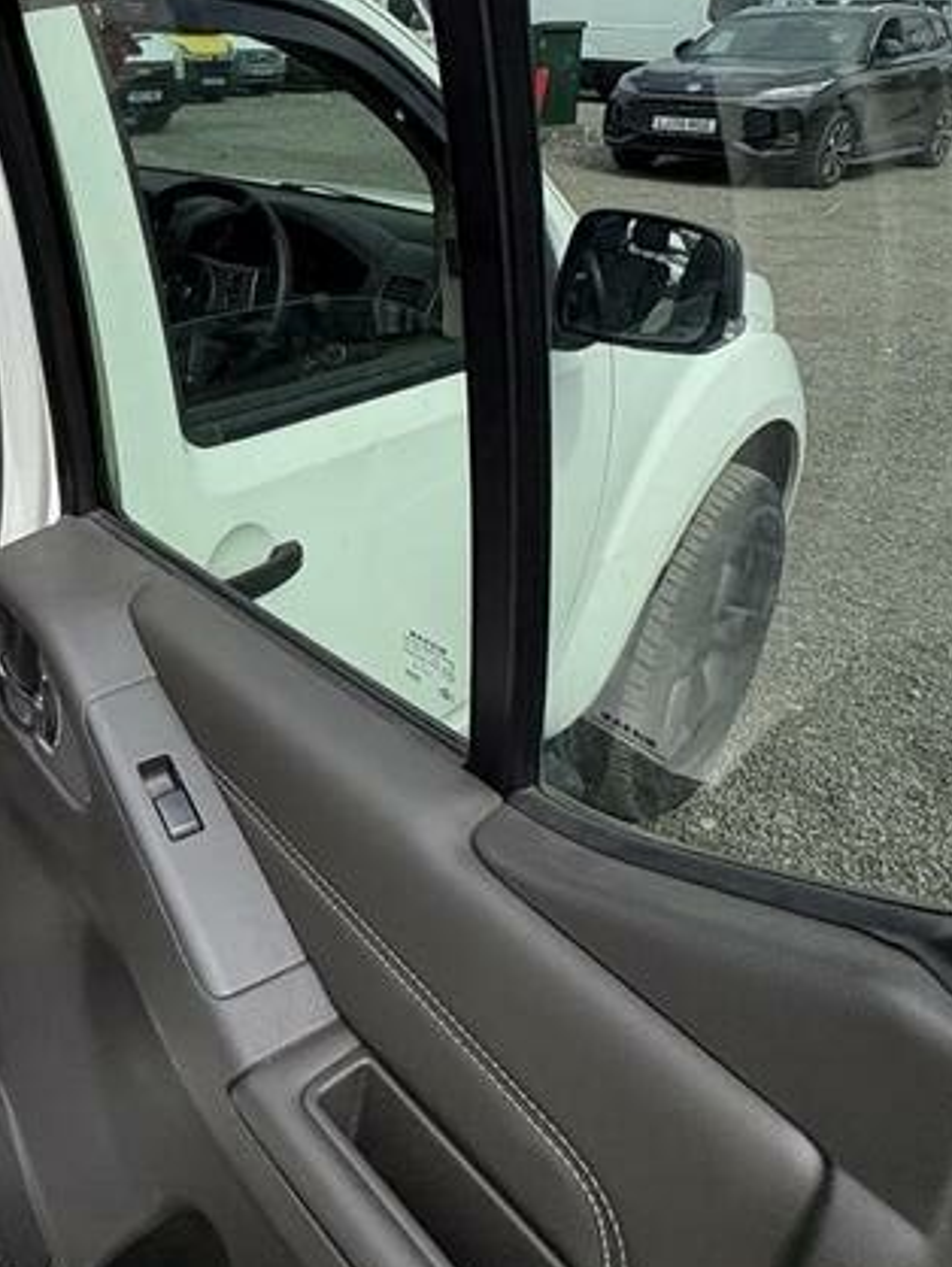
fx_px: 1099
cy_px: 336
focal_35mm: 30
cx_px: -55
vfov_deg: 57.3
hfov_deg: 39.6
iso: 64
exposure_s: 1/993
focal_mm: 2.22
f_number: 2.2
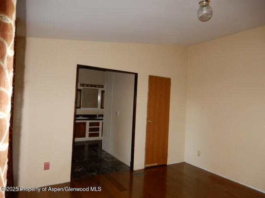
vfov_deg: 56.8
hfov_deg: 71.6
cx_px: 132
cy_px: 99
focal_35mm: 24
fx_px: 184
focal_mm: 4.3
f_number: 3.4
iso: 320
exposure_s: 1/30
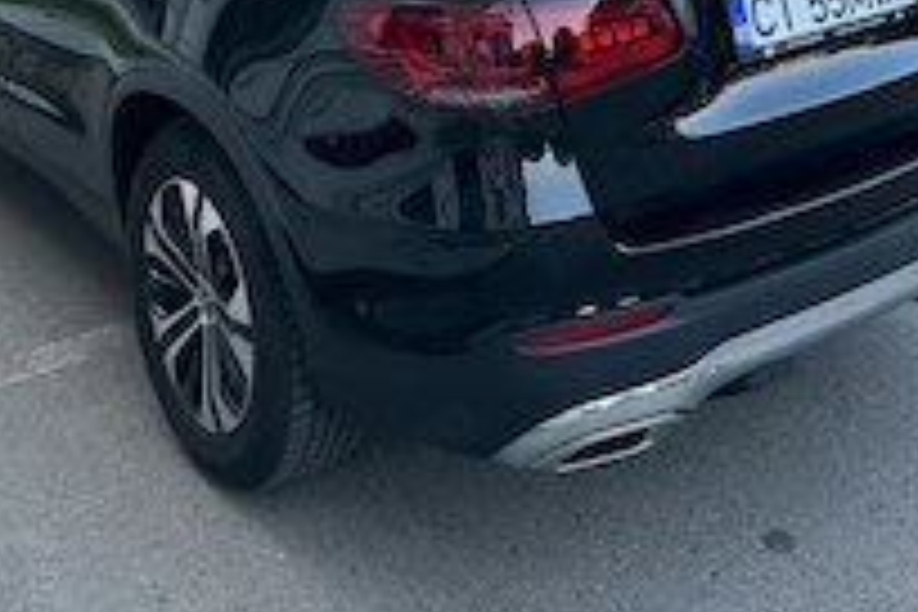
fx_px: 1249
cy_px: -140
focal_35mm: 49
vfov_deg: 24.7
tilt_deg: -5.3
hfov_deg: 40.3
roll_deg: -1.4
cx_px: 418
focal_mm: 6.86
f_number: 1.78
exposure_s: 1/351
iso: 80
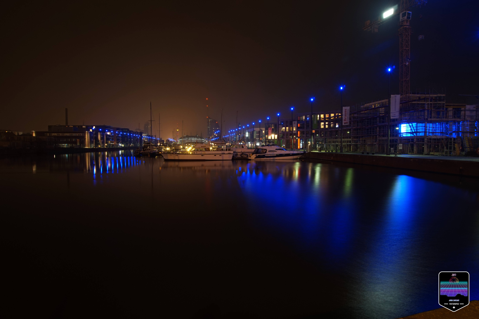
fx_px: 319
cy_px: 160
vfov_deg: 53.1
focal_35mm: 24
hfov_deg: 73.8
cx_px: 240
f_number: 10
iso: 100
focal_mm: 16
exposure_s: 30
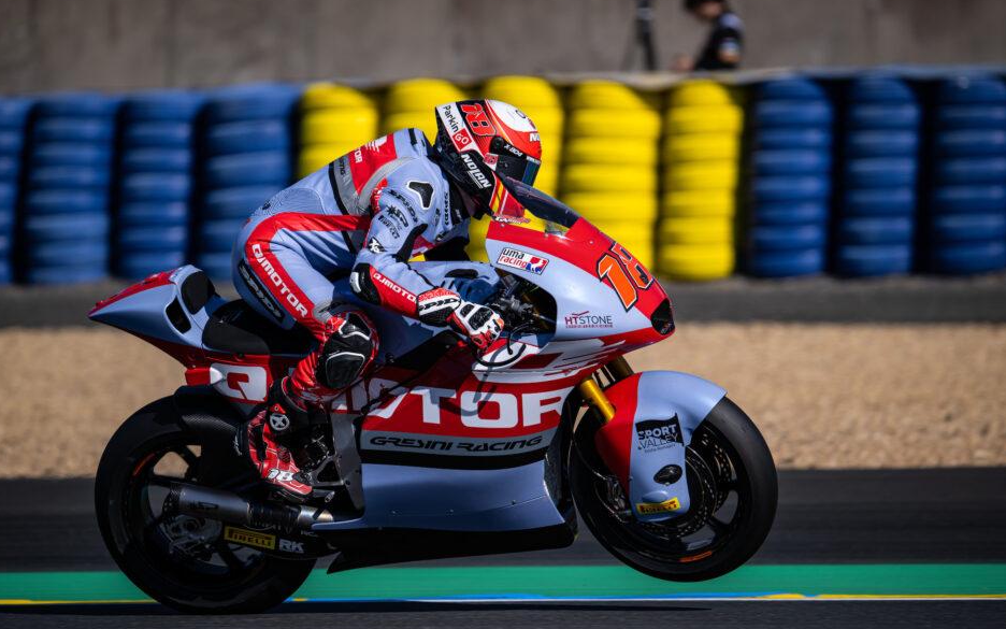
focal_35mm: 446
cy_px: 334
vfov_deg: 2.9
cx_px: 488
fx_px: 12228
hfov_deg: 4.7
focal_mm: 400
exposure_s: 1/2500
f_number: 5
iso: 160
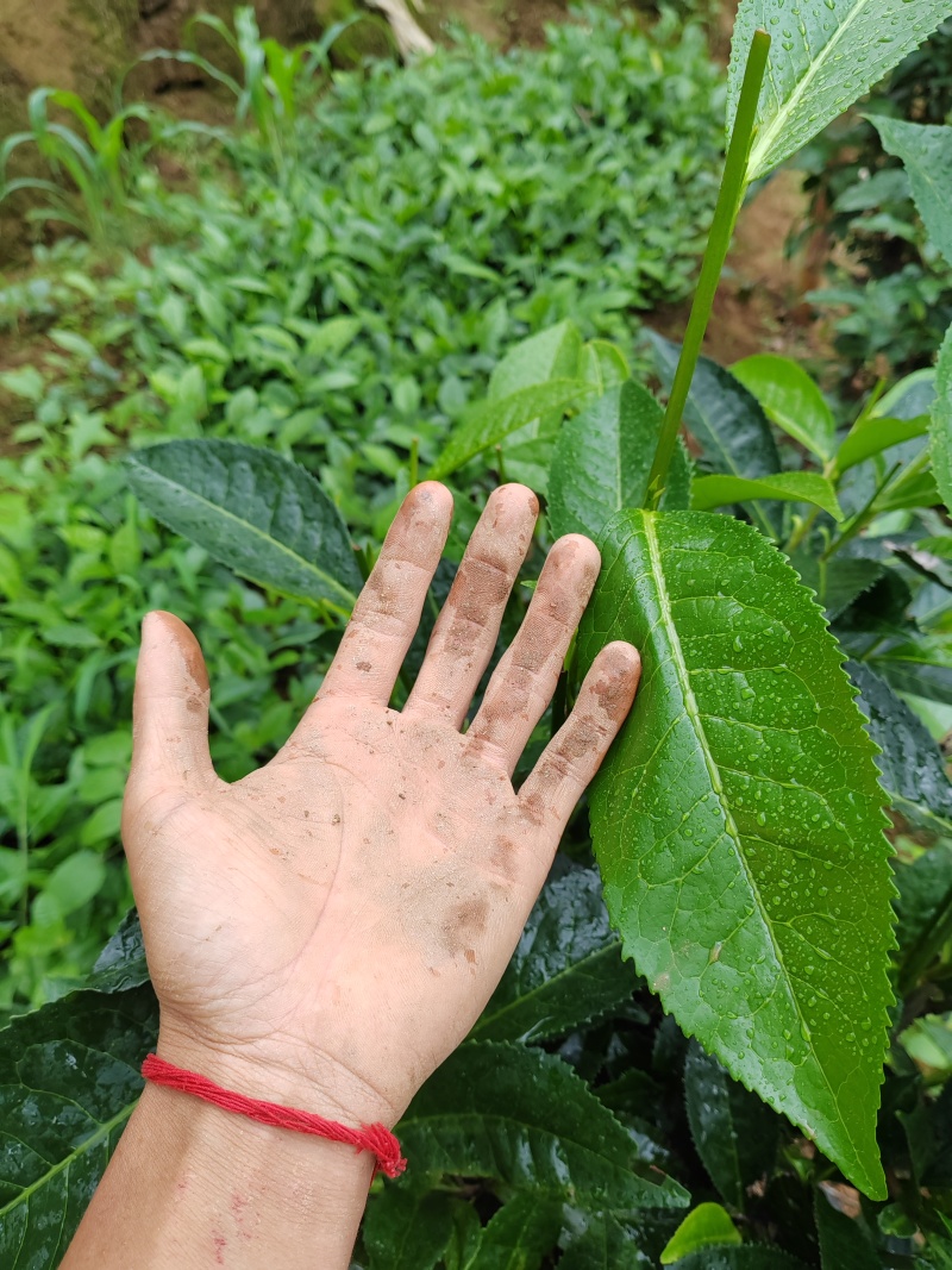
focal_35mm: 27
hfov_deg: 51.3
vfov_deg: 65.3
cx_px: 476
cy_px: 635
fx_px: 990
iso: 461
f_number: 1.9
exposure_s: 1/100
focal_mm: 5.52
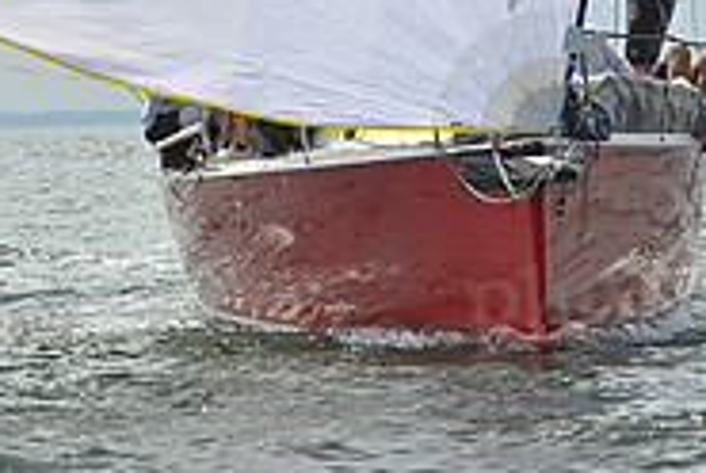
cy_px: 116
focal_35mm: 288
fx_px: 5657
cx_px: 271
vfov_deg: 4.8
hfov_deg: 7.1
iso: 320
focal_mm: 92
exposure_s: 1/1600
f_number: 10
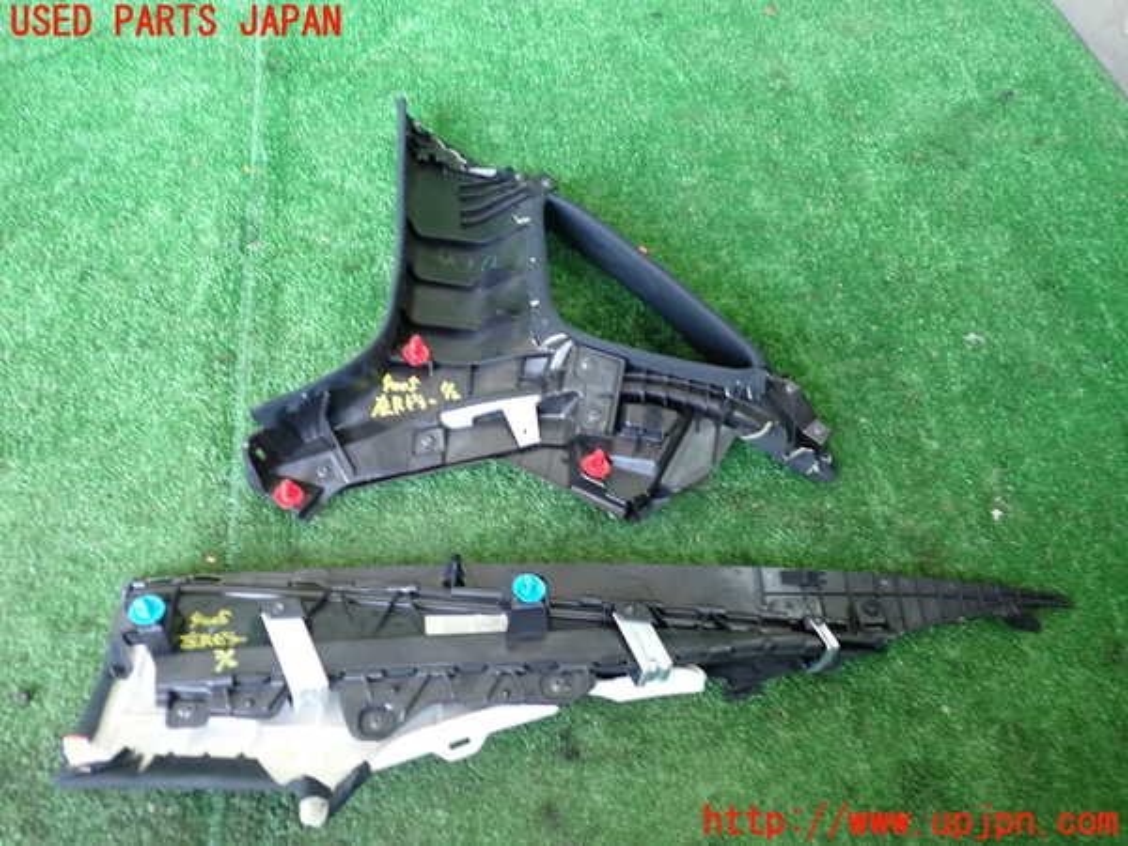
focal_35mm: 30
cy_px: 423
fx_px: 978
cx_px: 564
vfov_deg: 46.8
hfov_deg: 60.0
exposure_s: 1/30
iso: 250
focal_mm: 5.4
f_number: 2.3
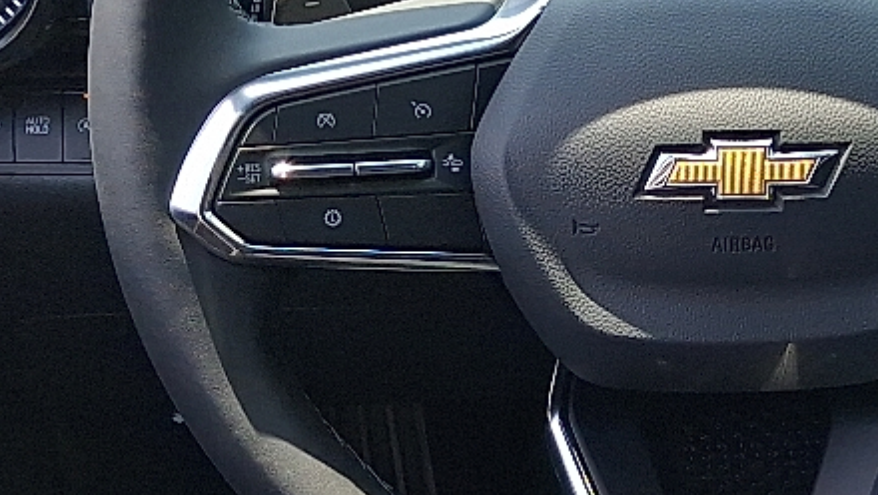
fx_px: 2306
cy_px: 499
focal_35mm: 99
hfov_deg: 20.9
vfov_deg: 12.1
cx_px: 852
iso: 30
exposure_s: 1/435
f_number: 1.8
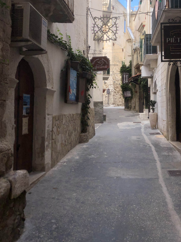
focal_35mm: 36
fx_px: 251
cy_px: 101
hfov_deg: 39.4
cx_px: 112
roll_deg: +0.2
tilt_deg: +2.5
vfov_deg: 51.1
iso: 20
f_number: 1.8
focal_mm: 4
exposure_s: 1/615
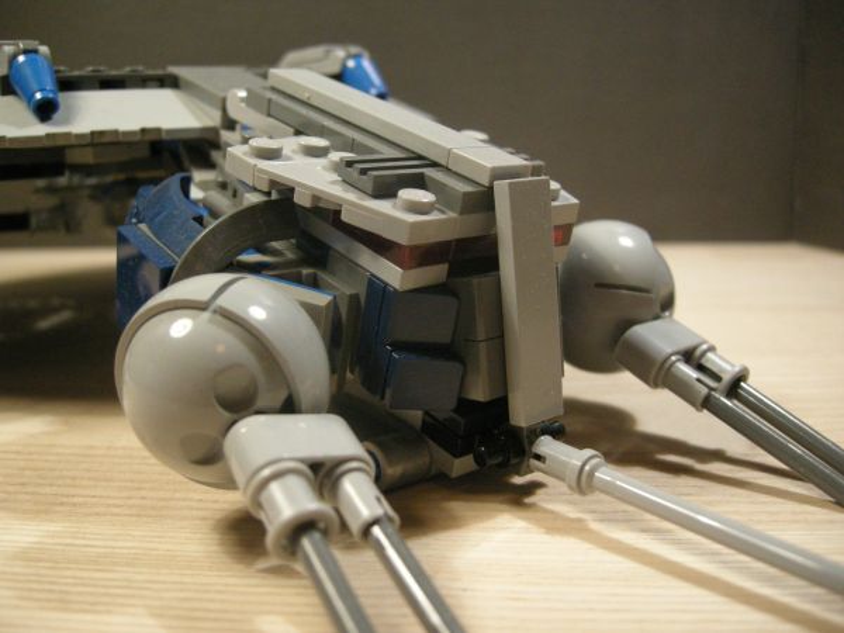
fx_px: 878
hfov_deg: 51.4
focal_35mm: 36
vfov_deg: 39.7
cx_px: 422
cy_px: 316
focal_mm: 7.5
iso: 400
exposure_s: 1/51
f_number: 2.7
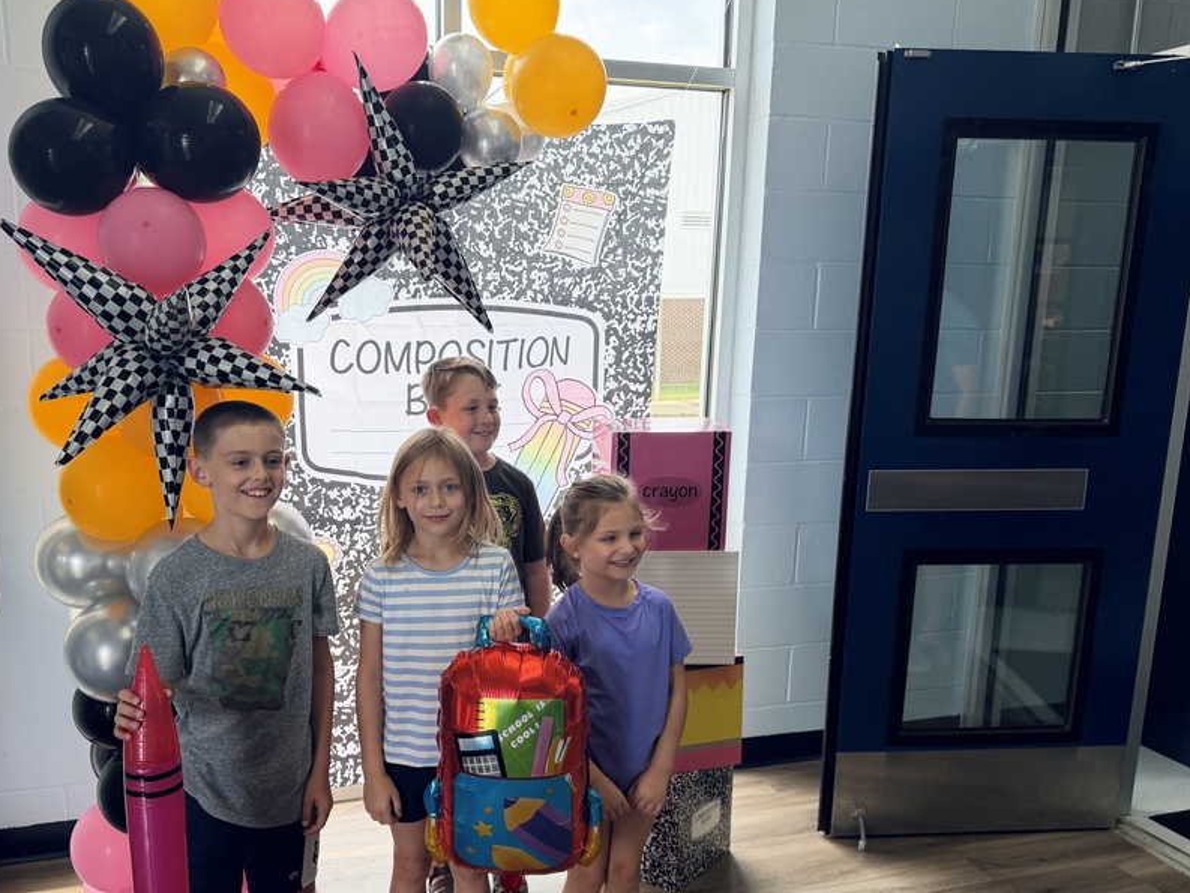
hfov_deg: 58.0
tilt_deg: -10.5
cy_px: 533
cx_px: 495
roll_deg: -0.2
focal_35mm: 31
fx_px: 1066
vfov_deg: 45.2
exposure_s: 1/198
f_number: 1.78
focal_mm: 6.76
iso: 125
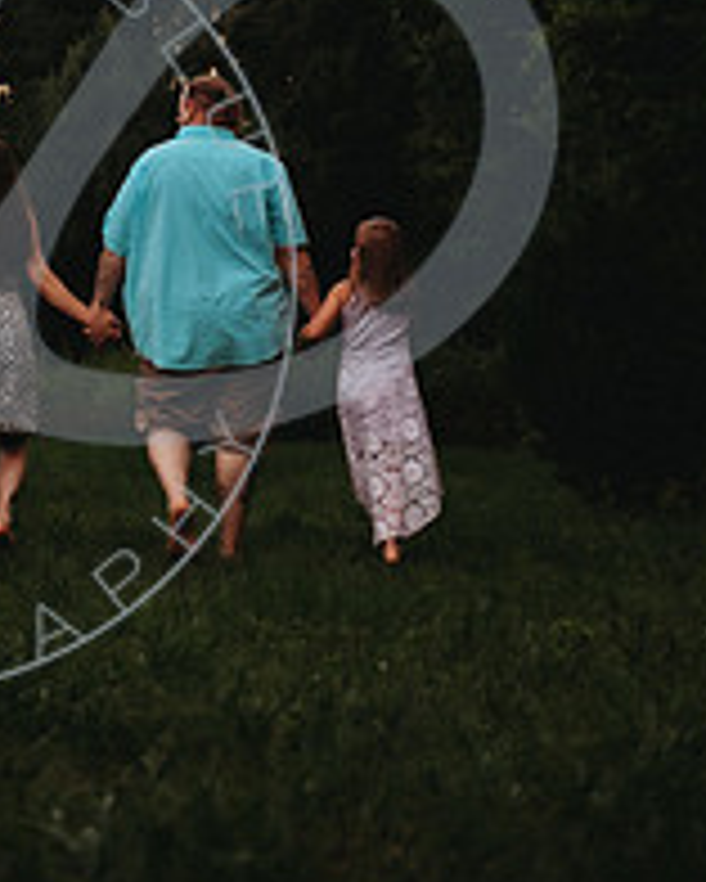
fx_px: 3941
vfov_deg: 12.6
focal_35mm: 151
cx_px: 81
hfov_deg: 10.2
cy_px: -63
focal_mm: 70
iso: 100
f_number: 2.8
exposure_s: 1/640
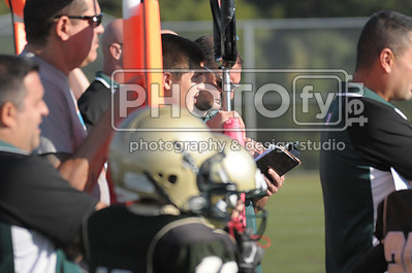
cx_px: 234
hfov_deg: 4.7
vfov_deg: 3.1
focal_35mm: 436
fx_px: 4984
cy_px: 108
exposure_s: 1/8000
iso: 1600
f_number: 4
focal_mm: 200
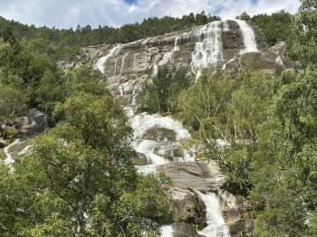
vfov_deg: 30.2
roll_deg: +0.3
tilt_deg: +27.1
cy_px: 118
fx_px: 439
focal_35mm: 48
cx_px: 158
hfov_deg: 39.7
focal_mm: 6.86
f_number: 1.78
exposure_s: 1/2667
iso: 64
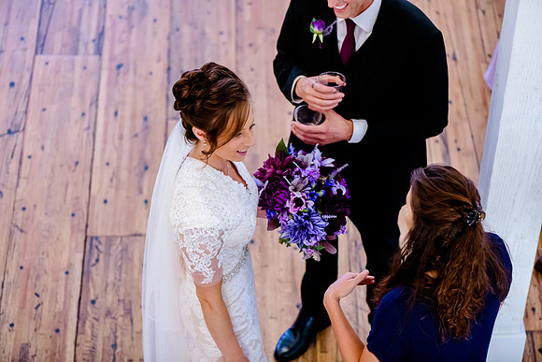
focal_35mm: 105
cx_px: 271
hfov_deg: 19.5
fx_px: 1581
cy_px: 181
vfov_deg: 13.0
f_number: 3.5
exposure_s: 1/400
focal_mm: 105
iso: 2000
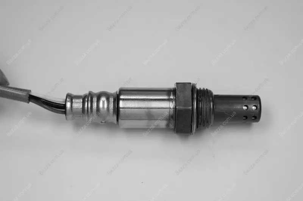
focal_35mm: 90
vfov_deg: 15.1
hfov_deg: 22.7
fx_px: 756
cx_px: 152
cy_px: 100
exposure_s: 1/100
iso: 400
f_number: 5.6
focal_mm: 60
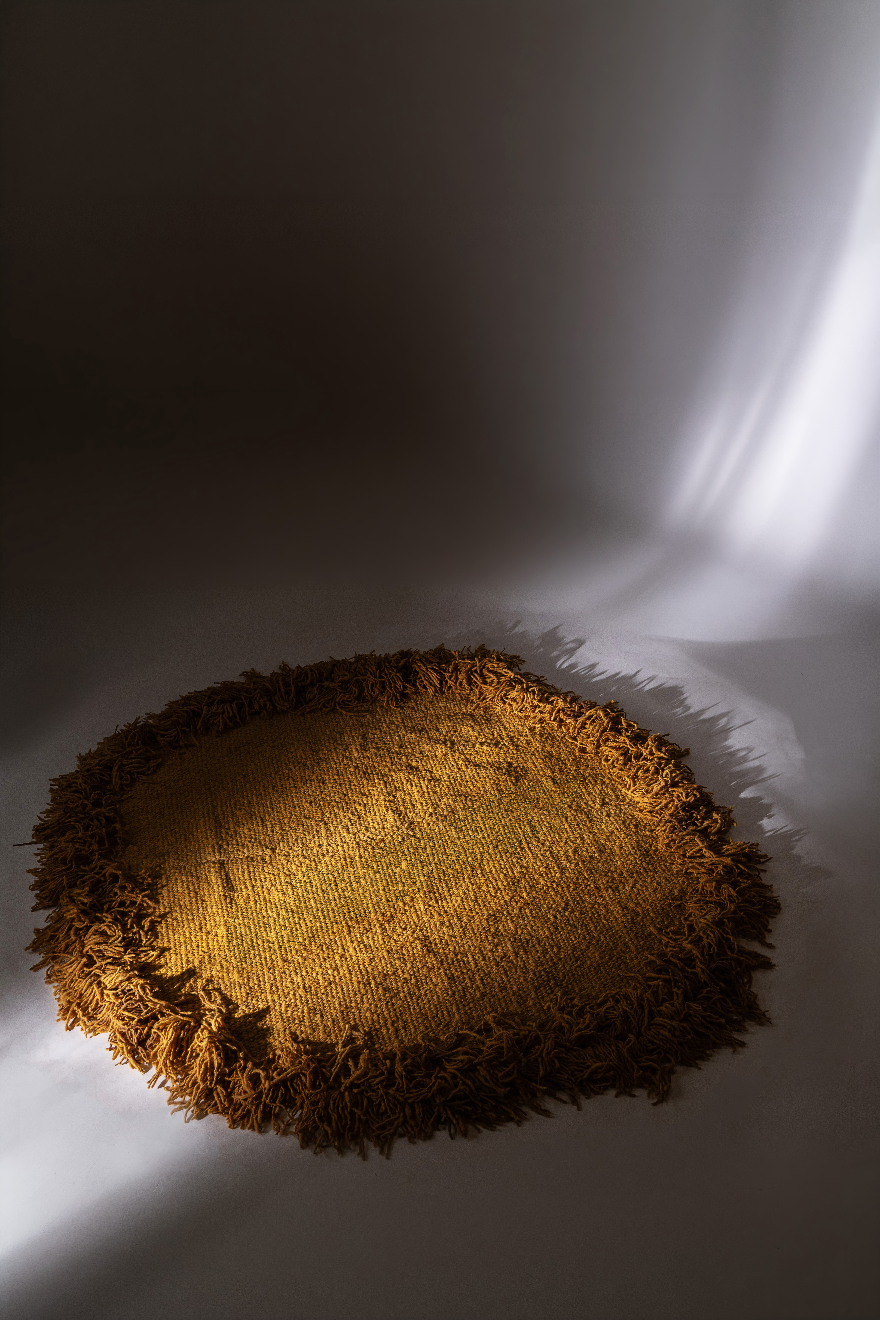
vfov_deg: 58.7
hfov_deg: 41.1
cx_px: 440
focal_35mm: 32
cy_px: 660
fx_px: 1173
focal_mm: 32
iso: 400
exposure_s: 1/200
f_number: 5.6
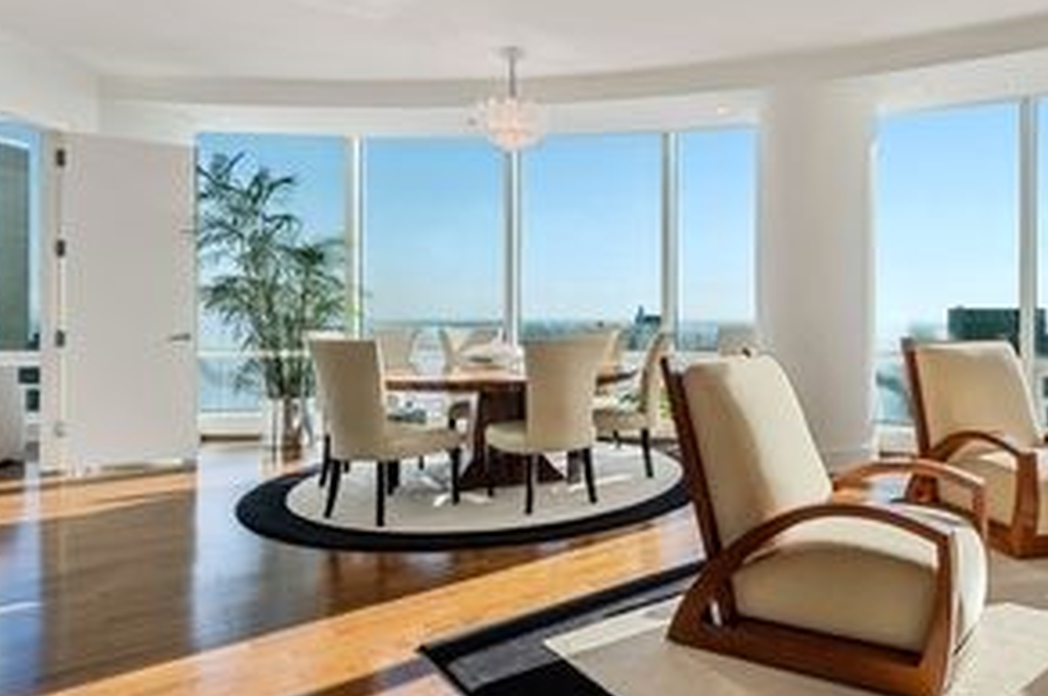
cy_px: 328
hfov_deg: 71.7
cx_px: 696
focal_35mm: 24
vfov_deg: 53.0
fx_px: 698
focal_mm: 14
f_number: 9.5
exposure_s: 1/180
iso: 200
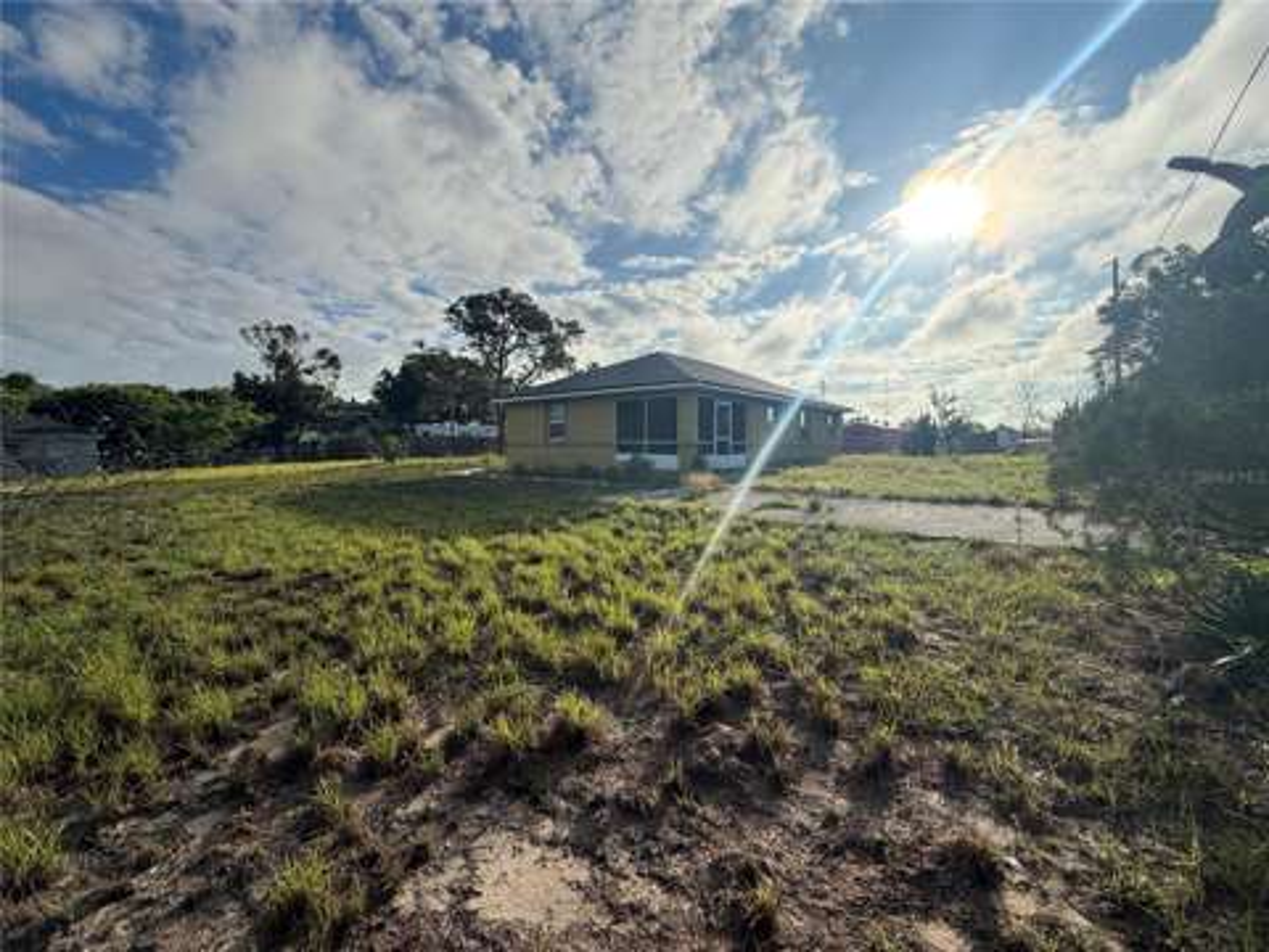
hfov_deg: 102.1
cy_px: 476
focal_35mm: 14
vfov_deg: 85.7
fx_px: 513
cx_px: 634
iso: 64
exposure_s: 1/3891
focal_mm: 2.22
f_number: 2.2
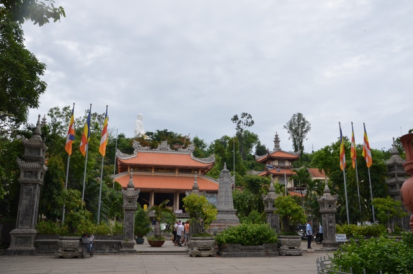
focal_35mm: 33
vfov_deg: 39.8
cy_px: 137
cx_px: 206
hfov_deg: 57.3
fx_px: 378
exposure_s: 1/250
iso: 640
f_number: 14
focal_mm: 22
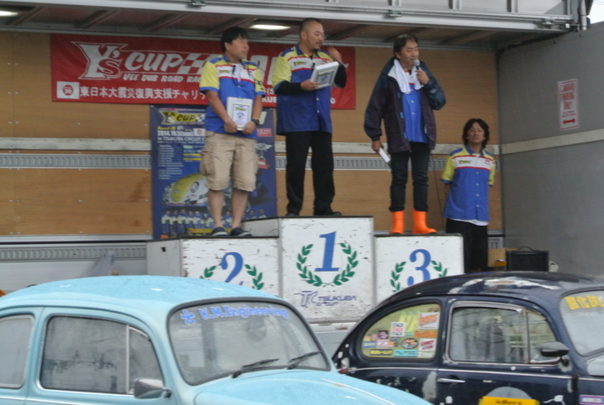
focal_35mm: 95
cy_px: 184
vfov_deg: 14.5
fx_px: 1597
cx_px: 338
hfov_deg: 21.4
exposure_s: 1/30
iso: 560
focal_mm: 30
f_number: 5.6
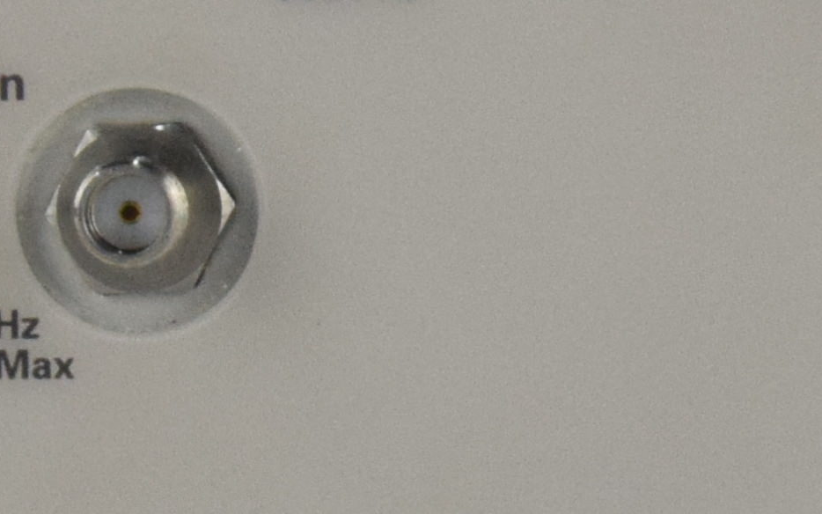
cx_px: 1620
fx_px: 12105
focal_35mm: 540
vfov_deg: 2.4
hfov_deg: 3.9
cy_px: -35
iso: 1600
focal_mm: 55
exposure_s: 1/60
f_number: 18
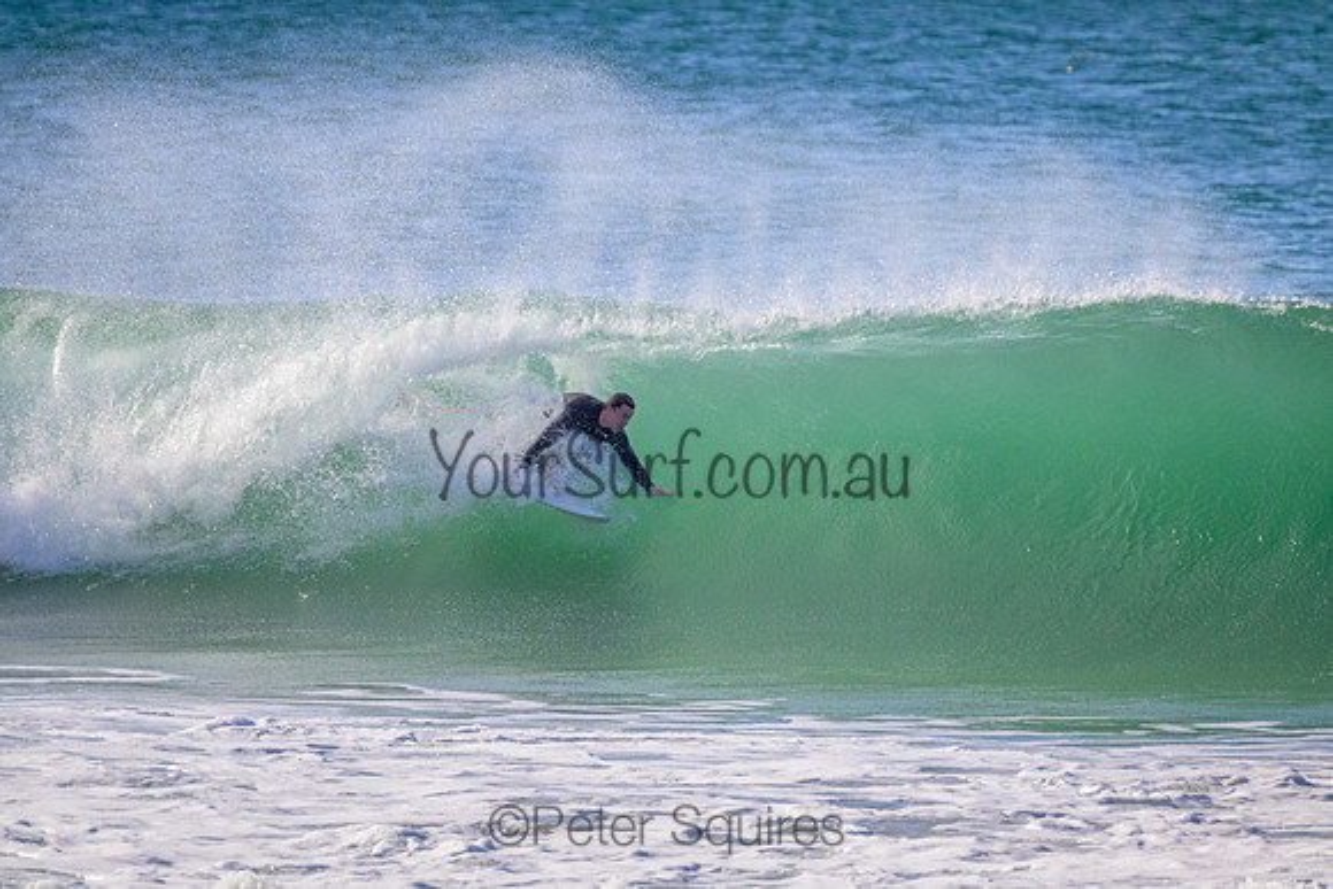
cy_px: 444
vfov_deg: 1.7
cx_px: 666
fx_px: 29628
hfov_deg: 2.6
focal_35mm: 800
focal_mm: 800
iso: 1400
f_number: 11
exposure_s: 1/2000
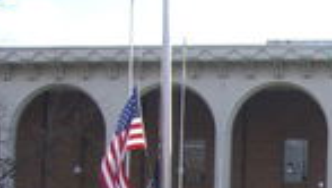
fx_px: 1190
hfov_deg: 15.2
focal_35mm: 135
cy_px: 331
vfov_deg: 8.7
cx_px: 413
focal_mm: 7.9
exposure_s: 1/800
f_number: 2.8
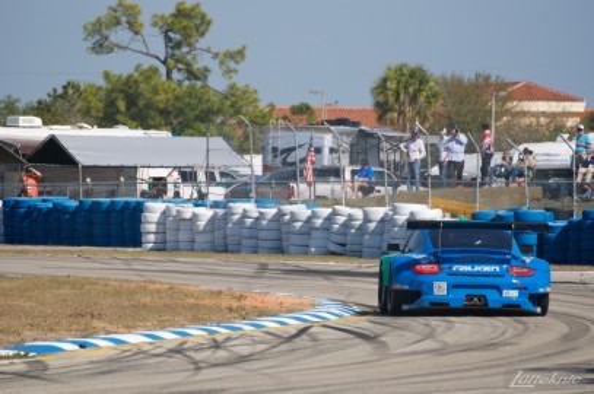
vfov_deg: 3.0
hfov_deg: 4.6
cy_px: 197
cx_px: 297
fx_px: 7413
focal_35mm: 450
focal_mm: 300
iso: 320
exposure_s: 1/800
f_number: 9
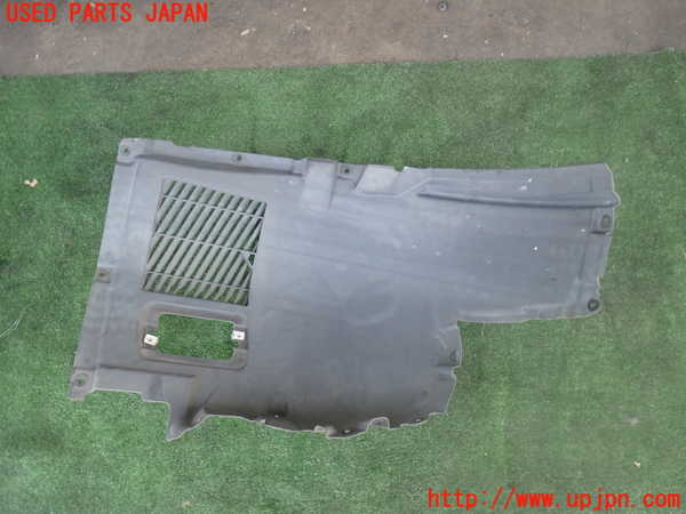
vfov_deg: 46.8
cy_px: 257
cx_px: 343
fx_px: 595
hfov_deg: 60.0
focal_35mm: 30
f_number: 2.3
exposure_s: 1/80
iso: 200
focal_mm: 5.4
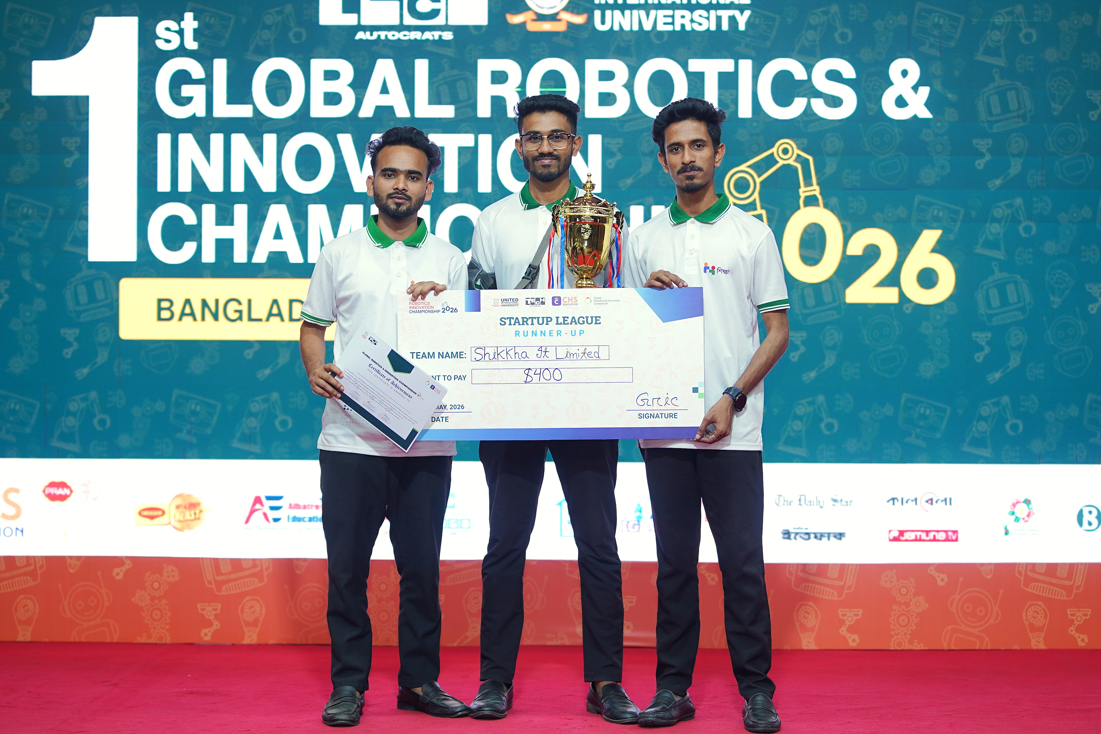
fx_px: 2294
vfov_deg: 18.2
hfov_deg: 27.0
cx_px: 550
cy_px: 367
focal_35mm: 75
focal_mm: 50
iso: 125
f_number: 1.8
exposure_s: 1/60
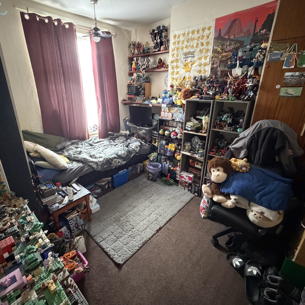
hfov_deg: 83.8
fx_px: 169
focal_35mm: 17
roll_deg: +0.3
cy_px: 150
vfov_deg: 84.0
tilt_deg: -19.0
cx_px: 140
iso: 1250
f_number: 2.2
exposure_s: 1/44
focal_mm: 2.22
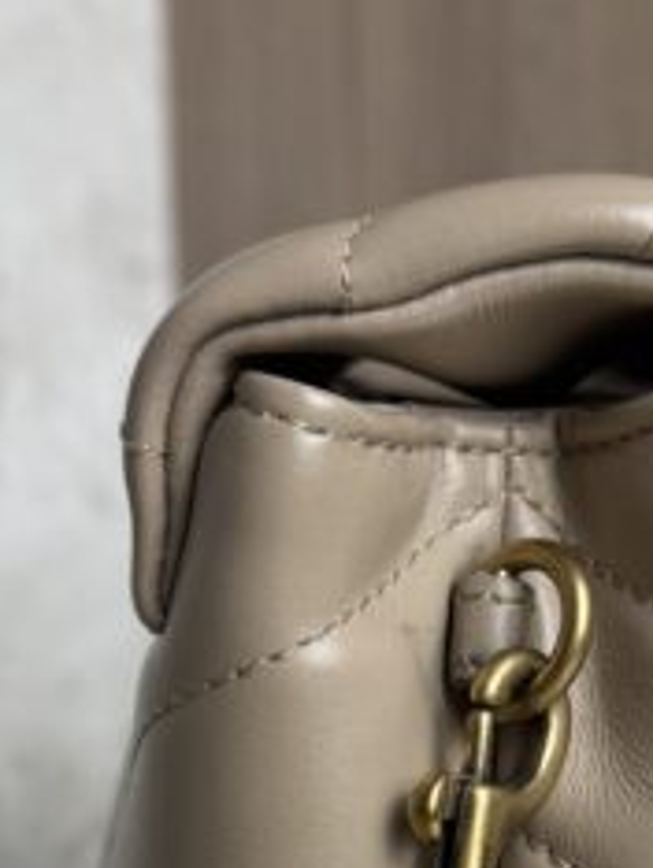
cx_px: 516
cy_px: 916
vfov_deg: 22.7
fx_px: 2059
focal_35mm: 82
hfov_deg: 17.9
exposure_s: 1/120
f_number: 1.78
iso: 80
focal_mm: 6.76
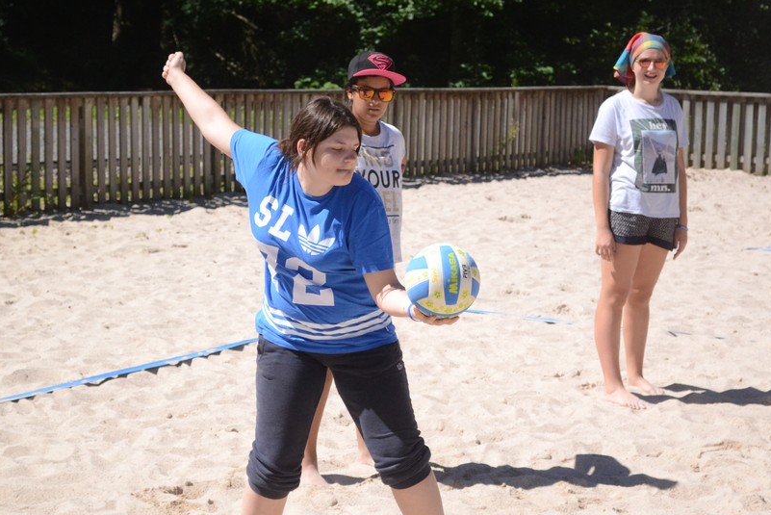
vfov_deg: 14.9
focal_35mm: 92
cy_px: 297
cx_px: 367
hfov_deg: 22.1
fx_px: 1971
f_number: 5.6
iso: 1000
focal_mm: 48
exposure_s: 1/4000
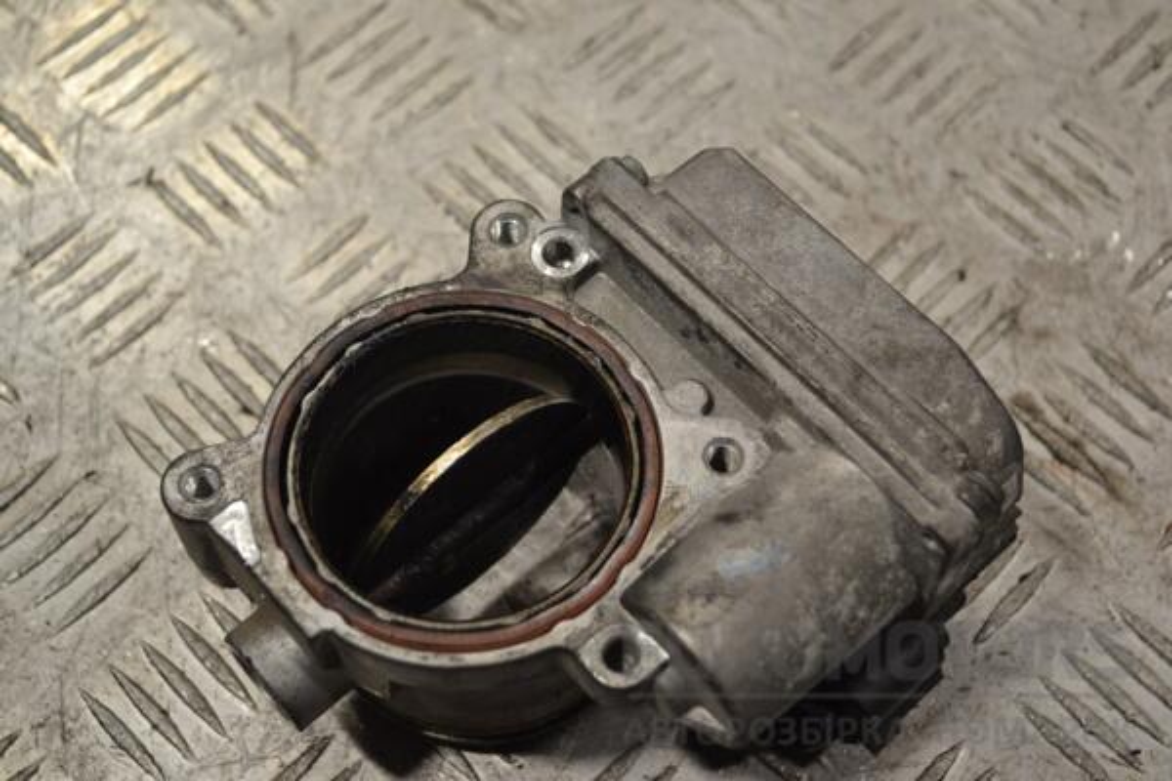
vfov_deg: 25.1
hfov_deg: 36.9
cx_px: 586
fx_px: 1758
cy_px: 390
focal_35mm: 54
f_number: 5.6
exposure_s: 1/125
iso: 400
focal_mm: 36
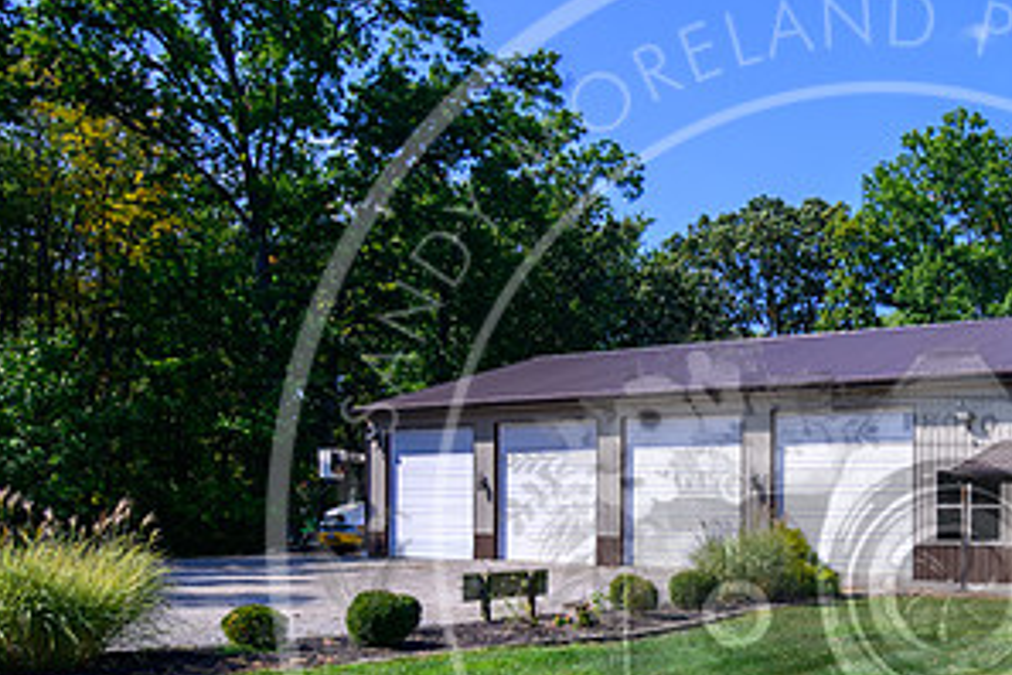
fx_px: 1096
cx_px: 886
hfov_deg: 45.5
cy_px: 534
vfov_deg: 33.3
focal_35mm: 39
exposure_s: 1/160
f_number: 9
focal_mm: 20
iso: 100
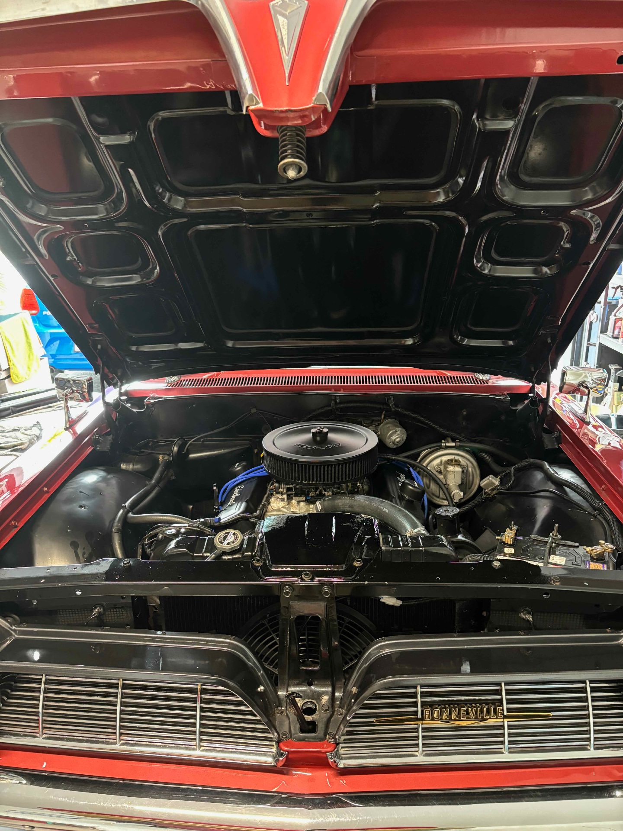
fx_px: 624
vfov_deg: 67.3
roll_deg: +1.3
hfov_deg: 53.1
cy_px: 416
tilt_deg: -18.1
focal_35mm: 26
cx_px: 312
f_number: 1.6
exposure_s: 1/33
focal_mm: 5.96
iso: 640
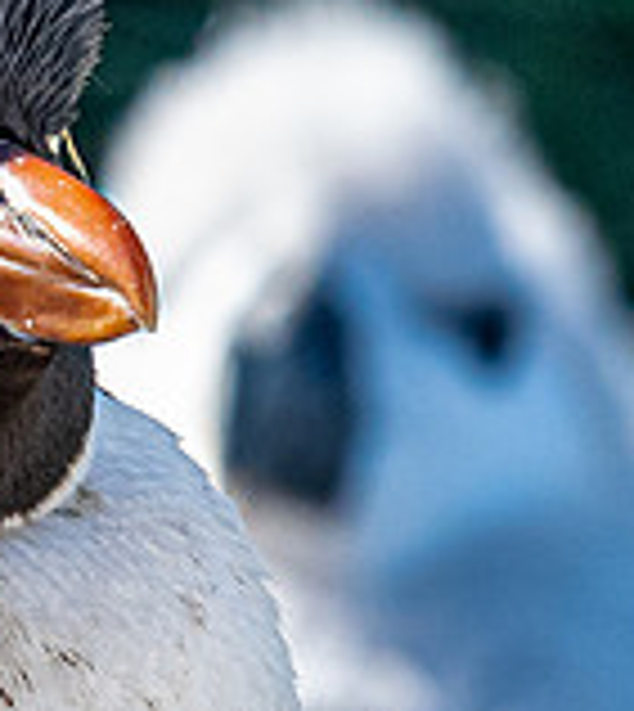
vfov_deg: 0.6
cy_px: 226
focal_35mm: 2866
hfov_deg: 0.6
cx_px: -336
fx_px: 63069
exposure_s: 1/640
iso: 800
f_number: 8
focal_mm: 300
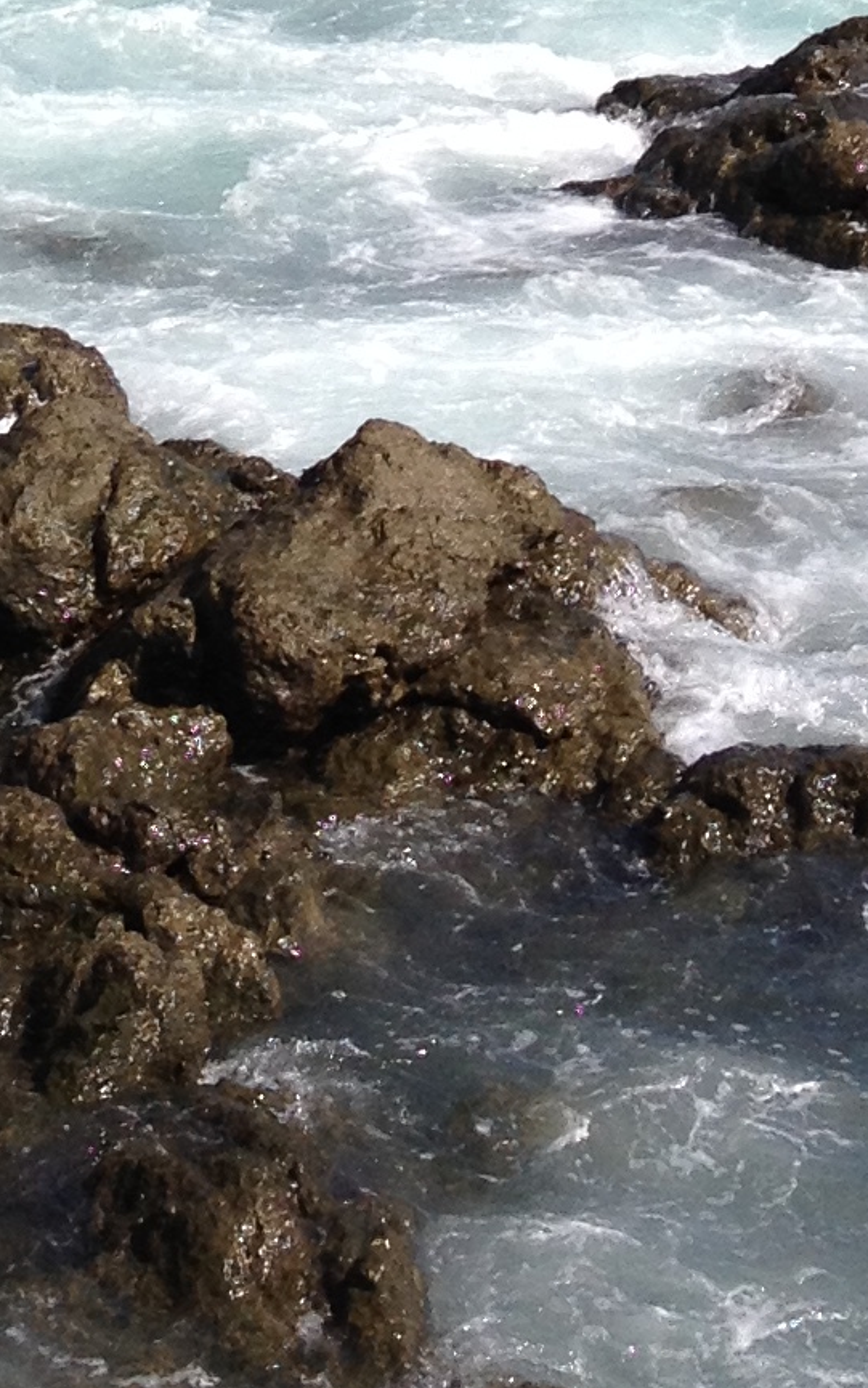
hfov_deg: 9.3
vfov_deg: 13.9
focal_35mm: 140
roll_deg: +2.6
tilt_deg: -6.8
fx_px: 5296
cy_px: -773
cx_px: -122
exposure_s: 1/2208
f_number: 2.4
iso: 50
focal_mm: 4.28
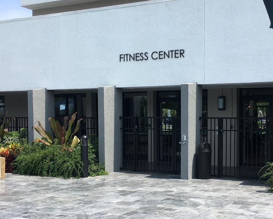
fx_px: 404
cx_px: 166
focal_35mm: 50
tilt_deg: -3.1
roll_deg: +0.1
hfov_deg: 37.2
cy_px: 140
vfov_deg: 30.1
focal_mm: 4.15
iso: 25
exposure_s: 1/1099
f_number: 2.2
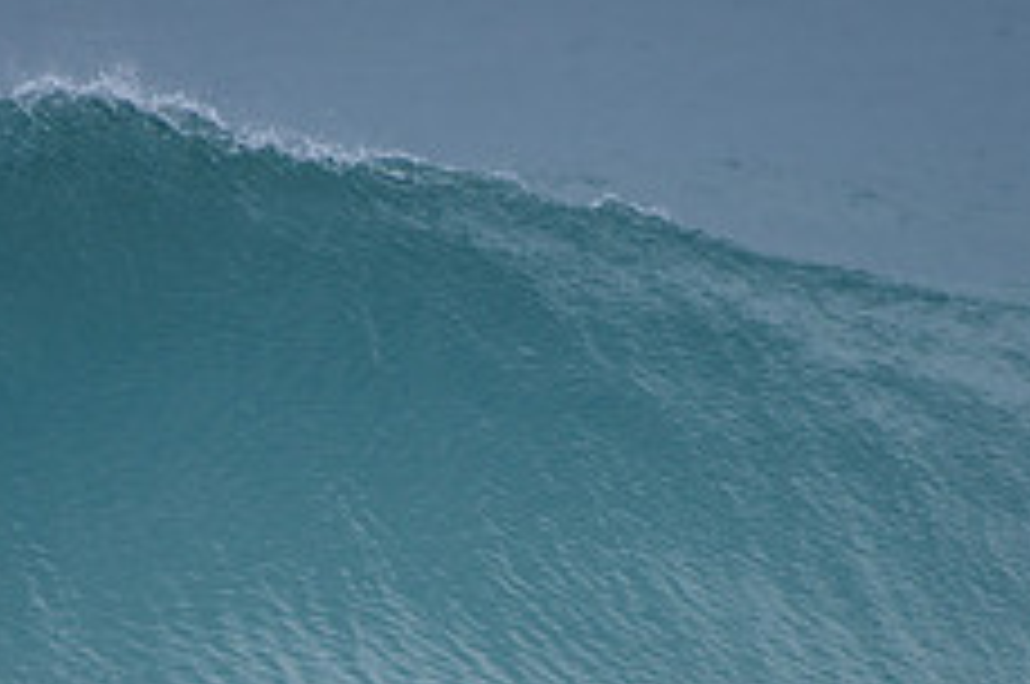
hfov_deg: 1.6
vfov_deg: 1.1
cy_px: 763
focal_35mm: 1269
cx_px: 346
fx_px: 36256
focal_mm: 500
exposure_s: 1/2000
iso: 280
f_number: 5.6
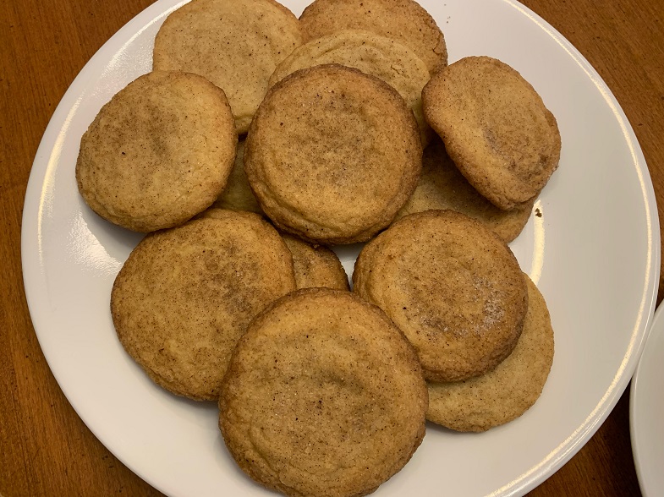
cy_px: 248
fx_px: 499
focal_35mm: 26
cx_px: 332
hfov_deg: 67.3
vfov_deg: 53.0
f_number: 1.8
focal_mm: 4.25
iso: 200
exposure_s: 1/60
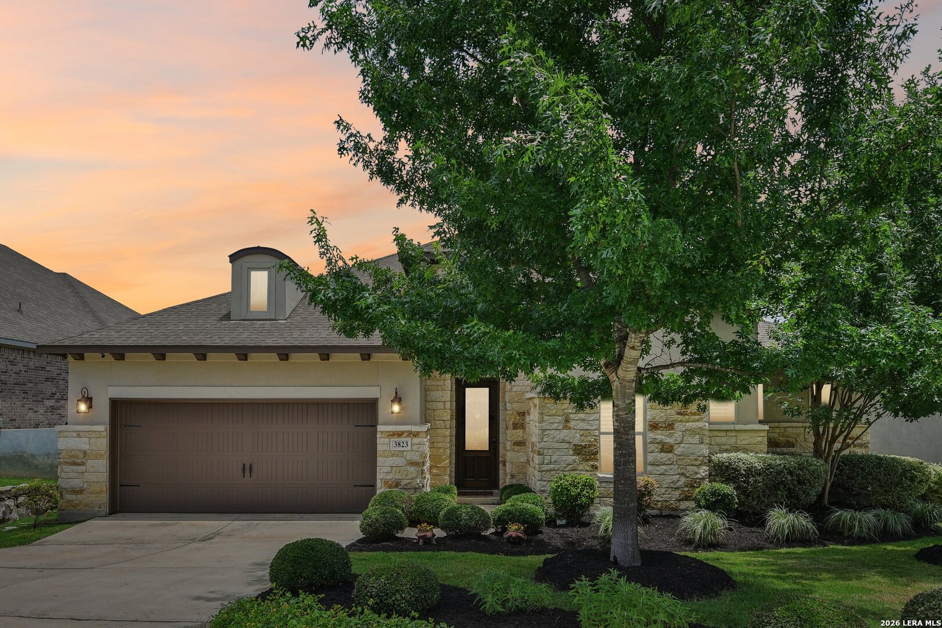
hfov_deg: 76.1
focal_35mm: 23
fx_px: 602
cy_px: 314
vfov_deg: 55.1
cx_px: 471
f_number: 8
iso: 400
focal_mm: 23
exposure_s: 1/320
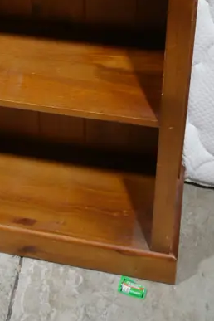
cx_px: 25
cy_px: -67
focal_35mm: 77
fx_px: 687
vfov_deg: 23.9
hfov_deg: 17.5
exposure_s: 1/60
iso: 250
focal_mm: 14
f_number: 3.5
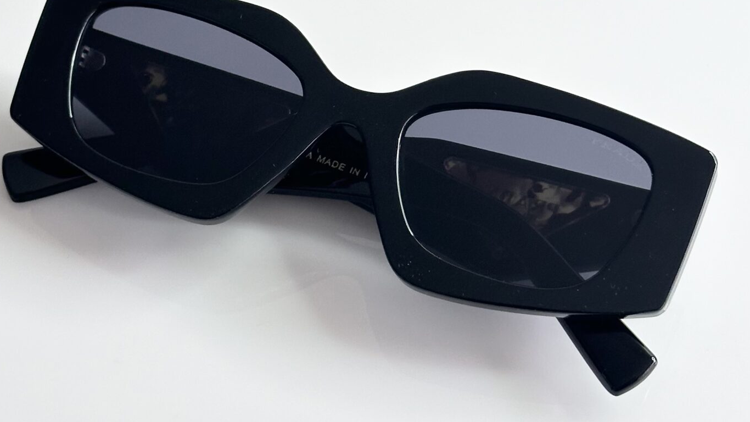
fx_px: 1949
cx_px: 317
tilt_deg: -51.3
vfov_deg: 12.3
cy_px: 169
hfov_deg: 21.8
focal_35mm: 98
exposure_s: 1/50
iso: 80
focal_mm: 6.86
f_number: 1.78
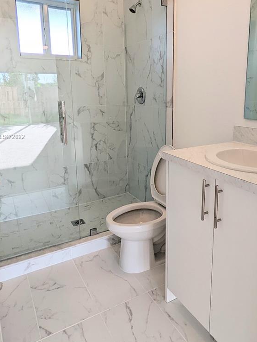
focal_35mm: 26
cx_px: 148
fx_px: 257
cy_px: 137
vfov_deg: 66.6
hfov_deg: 53.0
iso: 59
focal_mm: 2.35
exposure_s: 1/159
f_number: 2.2
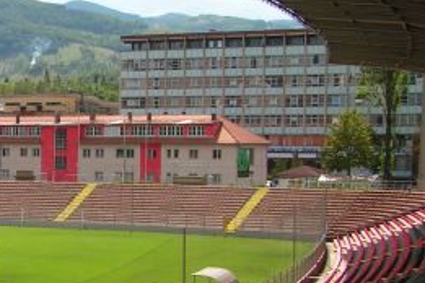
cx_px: -88
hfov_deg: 19.7
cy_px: 176
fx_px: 1145
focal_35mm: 97
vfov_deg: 14.1
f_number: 5.6
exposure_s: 1/250
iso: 50
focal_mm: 6.3
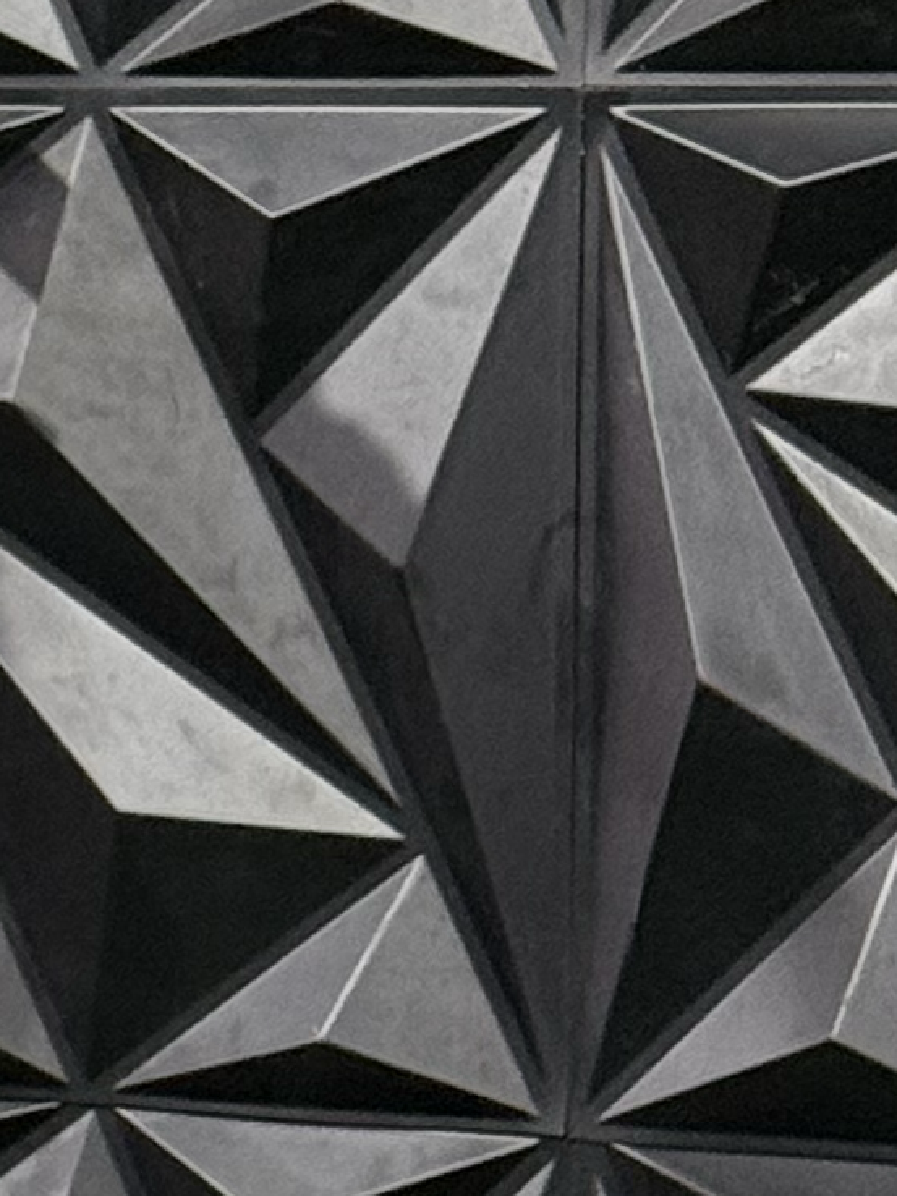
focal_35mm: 262
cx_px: -1064
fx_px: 9055
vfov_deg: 7.5
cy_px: 1070
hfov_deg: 5.5
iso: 250
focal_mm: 6.76
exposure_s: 1/60
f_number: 1.78
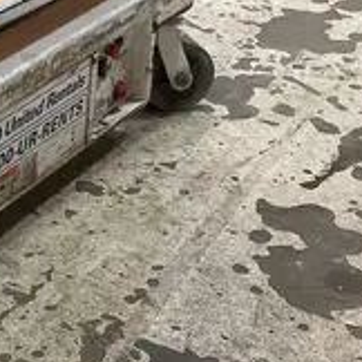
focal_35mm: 104
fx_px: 1230
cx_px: -98
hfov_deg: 15.9
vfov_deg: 16.4
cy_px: -6
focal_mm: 4.2
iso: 125
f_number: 1.6
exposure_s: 1/120
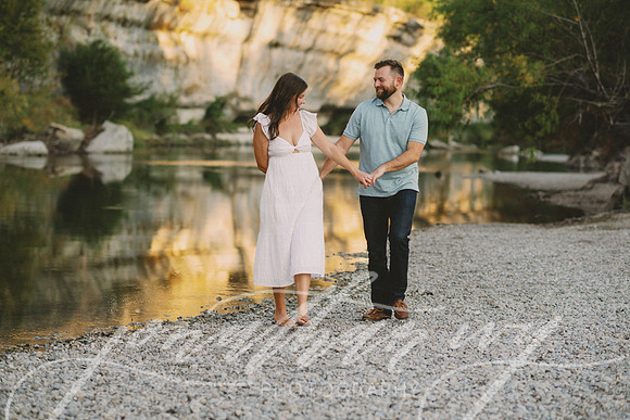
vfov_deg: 16.1
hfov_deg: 23.9
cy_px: 210
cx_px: 315
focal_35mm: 85
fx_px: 1488
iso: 125
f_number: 2.5
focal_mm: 85
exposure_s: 1/800
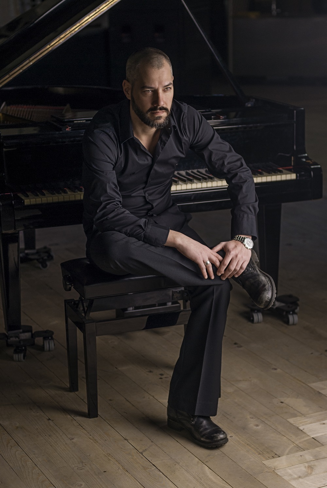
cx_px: 164
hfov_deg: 18.2
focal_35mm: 75
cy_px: 244
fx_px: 1018
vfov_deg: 27.0
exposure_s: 1/125
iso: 100
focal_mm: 50
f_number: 2.8
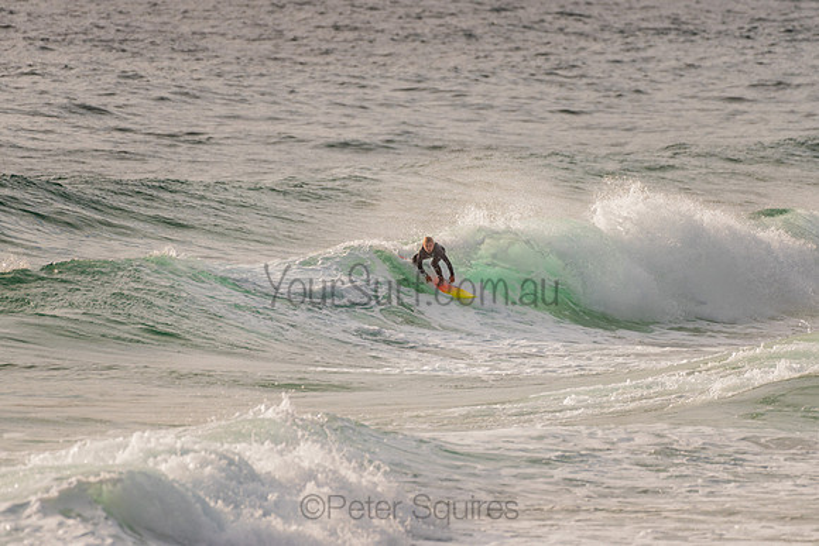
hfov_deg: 3.4
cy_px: 265
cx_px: 399
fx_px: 13946
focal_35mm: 613
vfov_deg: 2.2
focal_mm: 500
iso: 160
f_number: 5.6
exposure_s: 1/2000
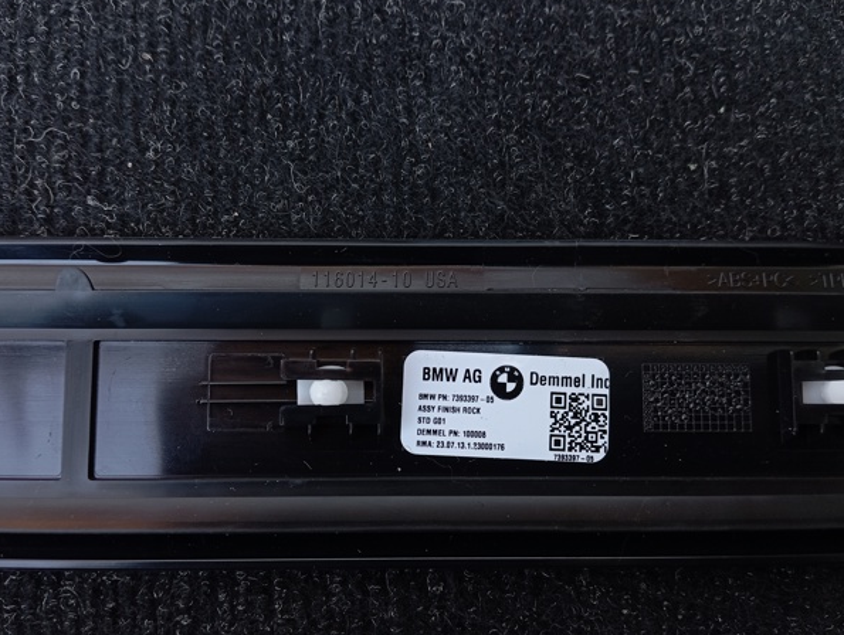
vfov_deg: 46.9
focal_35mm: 30
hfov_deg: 59.9
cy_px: 322
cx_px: 412
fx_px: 732
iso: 173
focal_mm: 4.22
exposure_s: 1/33.3
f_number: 1.8
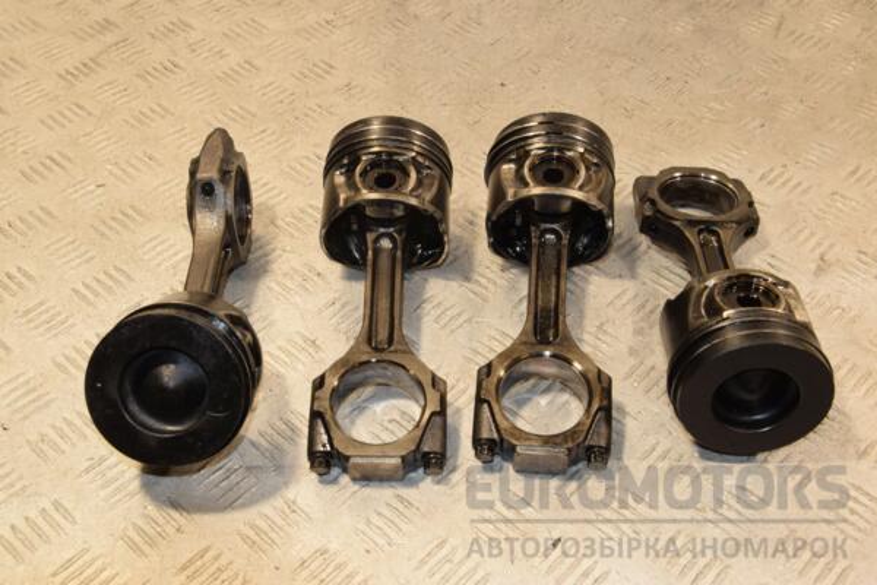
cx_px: 438
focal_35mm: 45
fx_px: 1096
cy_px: 292
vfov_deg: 29.9
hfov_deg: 43.6
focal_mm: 30
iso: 800
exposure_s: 1/50
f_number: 11
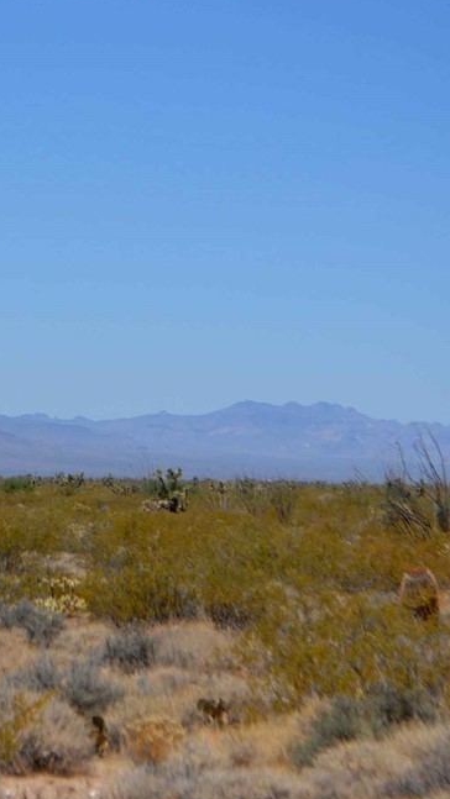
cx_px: -7
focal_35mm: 145
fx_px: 3073
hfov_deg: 8.3
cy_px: 372
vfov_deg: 14.8
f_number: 7.1
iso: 400
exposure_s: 1/2000
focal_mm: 55
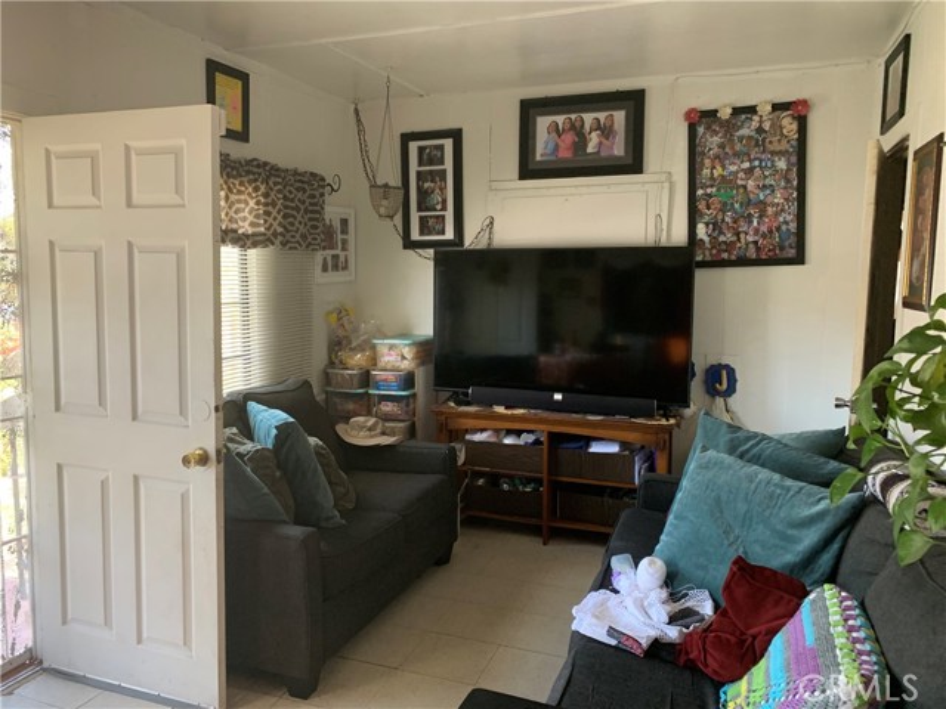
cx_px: 473
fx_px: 711
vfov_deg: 53.1
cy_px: 354
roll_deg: +0.8
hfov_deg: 67.3
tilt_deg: -2.9
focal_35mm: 26
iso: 200
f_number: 1.8
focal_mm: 4.25
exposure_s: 1/60
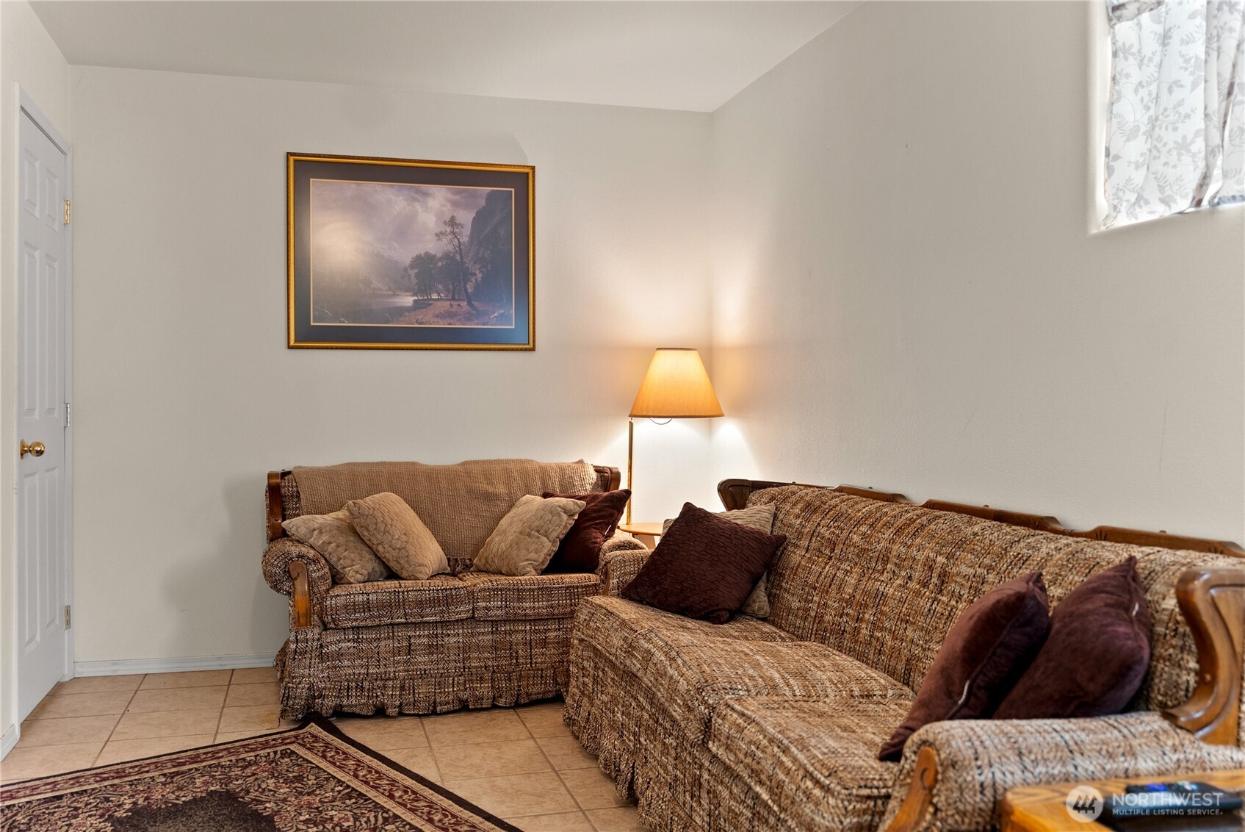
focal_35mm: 31
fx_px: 1076
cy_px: 416
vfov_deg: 42.2
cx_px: 622
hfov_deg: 60.1
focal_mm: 31.1
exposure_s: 1/6
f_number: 2.8
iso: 320
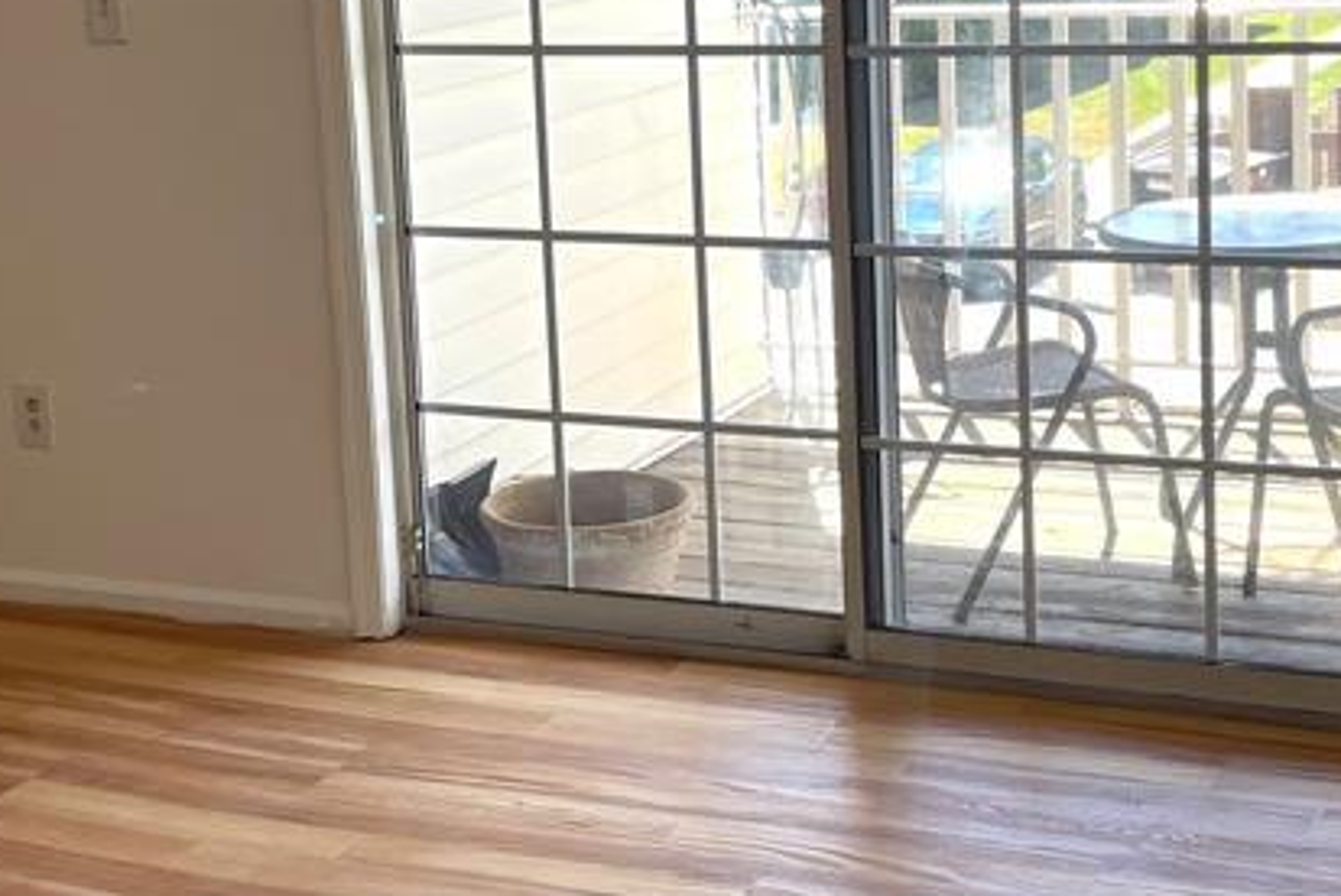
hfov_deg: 30.1
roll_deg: +2.0
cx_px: 679
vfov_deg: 20.2
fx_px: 2497
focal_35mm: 67
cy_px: 211
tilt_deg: -9.6
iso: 32
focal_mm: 4.2
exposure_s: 1/225
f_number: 1.6
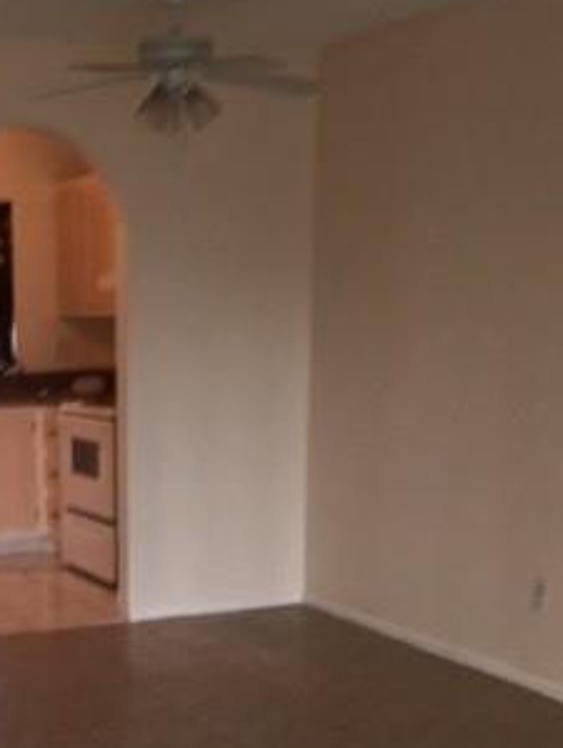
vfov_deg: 30.2
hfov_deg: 23.0
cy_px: 623
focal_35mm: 62
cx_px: 48
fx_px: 1342
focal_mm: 4.15
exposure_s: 1/20
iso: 100
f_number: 2.2
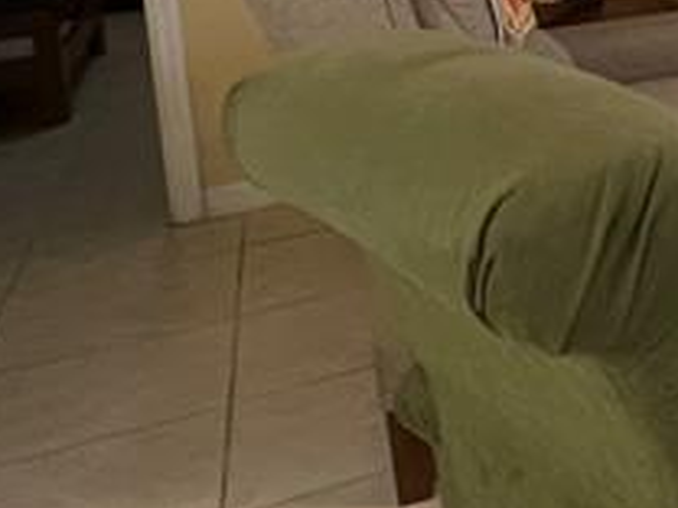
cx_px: 1232
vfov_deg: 20.6
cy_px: -179
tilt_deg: -6.8
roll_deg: +1.0
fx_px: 1254
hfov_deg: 20.7
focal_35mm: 64
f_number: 1.8
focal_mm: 1.57
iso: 160
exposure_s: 1/60
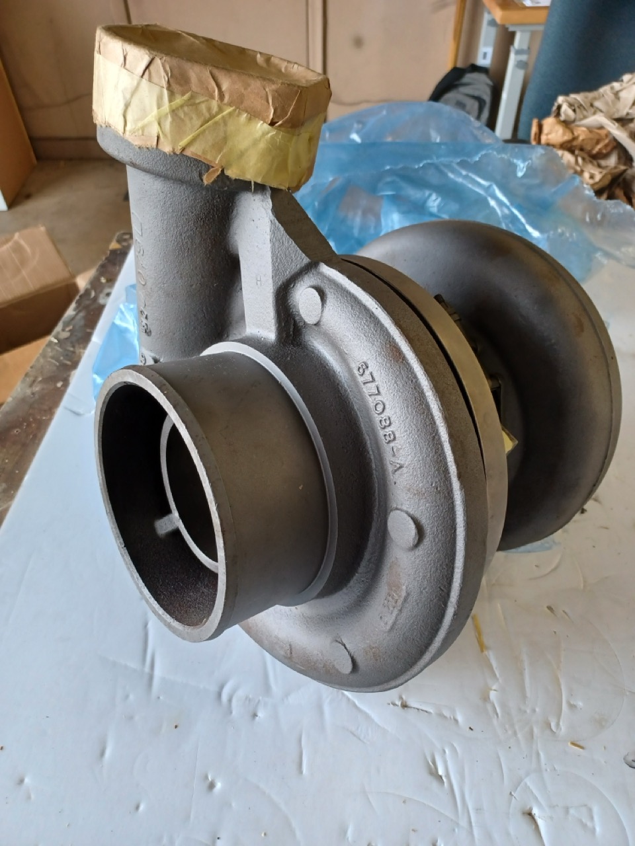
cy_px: 423
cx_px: 318
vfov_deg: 69.4
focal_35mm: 25
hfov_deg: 54.9
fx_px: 611
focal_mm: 4.6
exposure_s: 1/49
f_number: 1.8
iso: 250
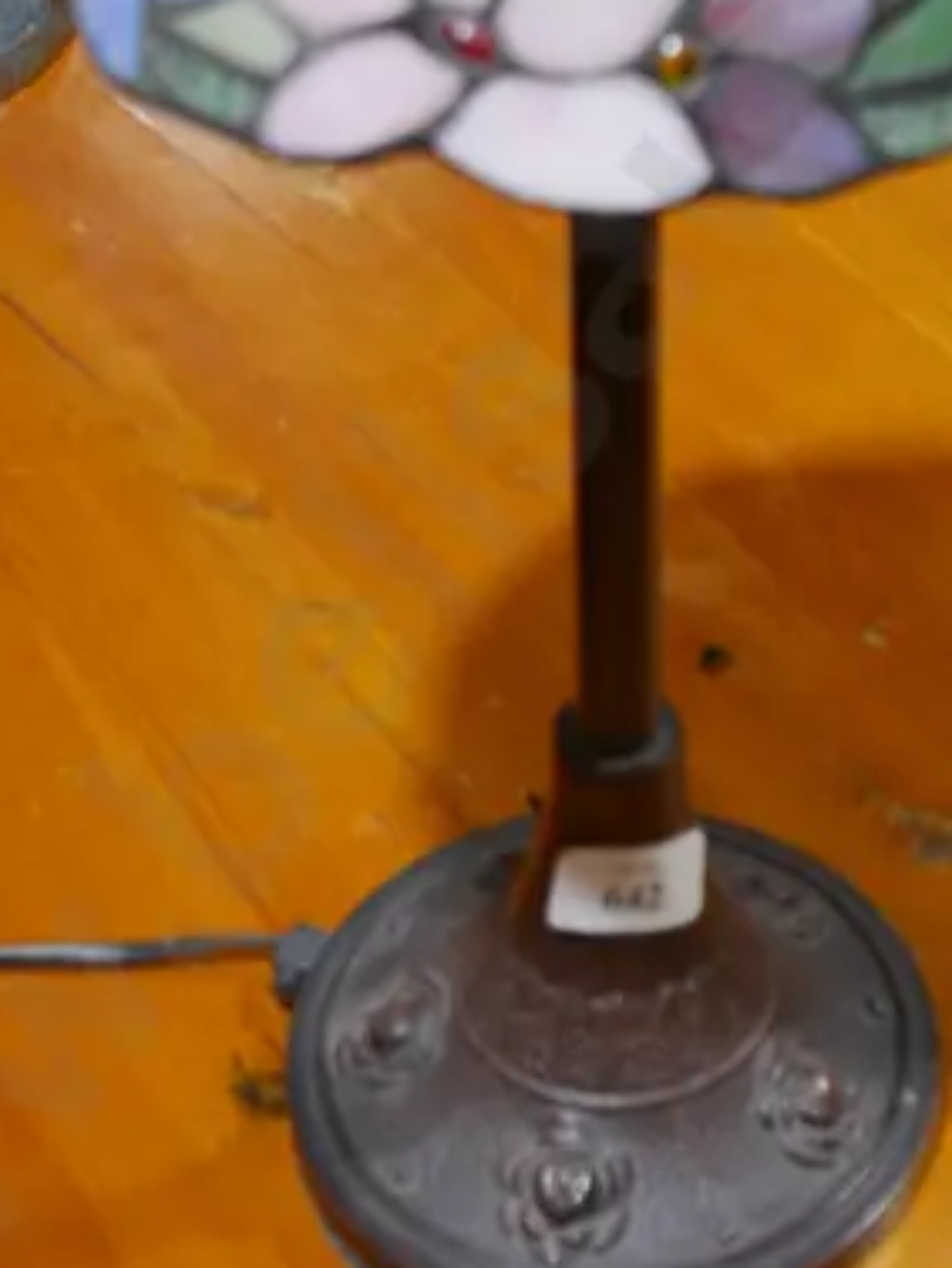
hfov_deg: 19.2
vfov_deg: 24.9
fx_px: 2785
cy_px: 128
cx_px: 738
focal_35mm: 76
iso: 250
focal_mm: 14
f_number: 3.5
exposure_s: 1/60
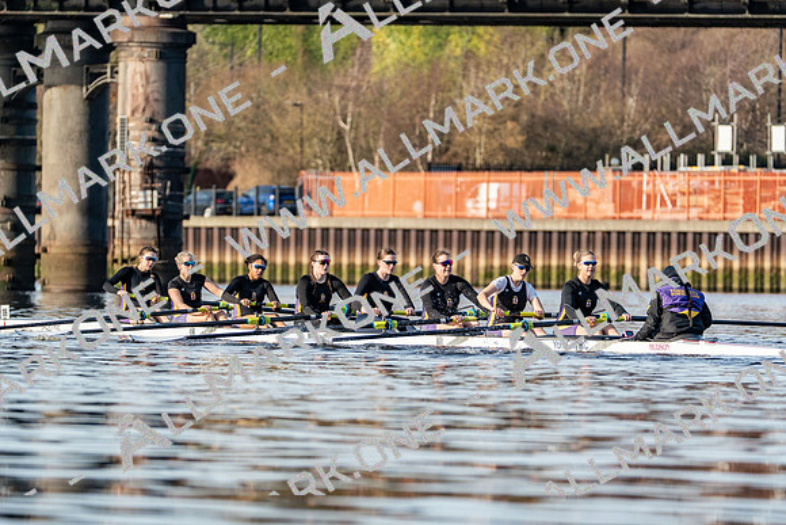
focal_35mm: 353
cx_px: 393
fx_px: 7709
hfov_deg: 5.8
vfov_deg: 3.9
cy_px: 262
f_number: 6.3
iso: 800
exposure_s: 1/2000
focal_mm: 353
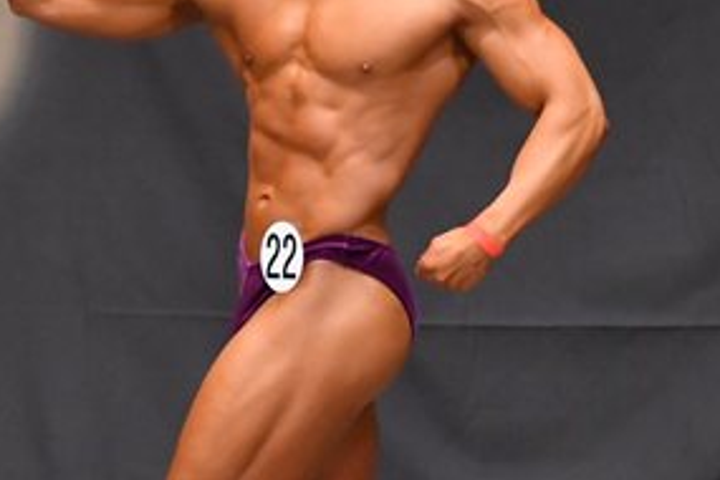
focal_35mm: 612
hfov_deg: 3.4
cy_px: 285
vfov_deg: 2.2
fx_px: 12239
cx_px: 332
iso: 6400
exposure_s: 1/400
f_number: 5.6
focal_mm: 150
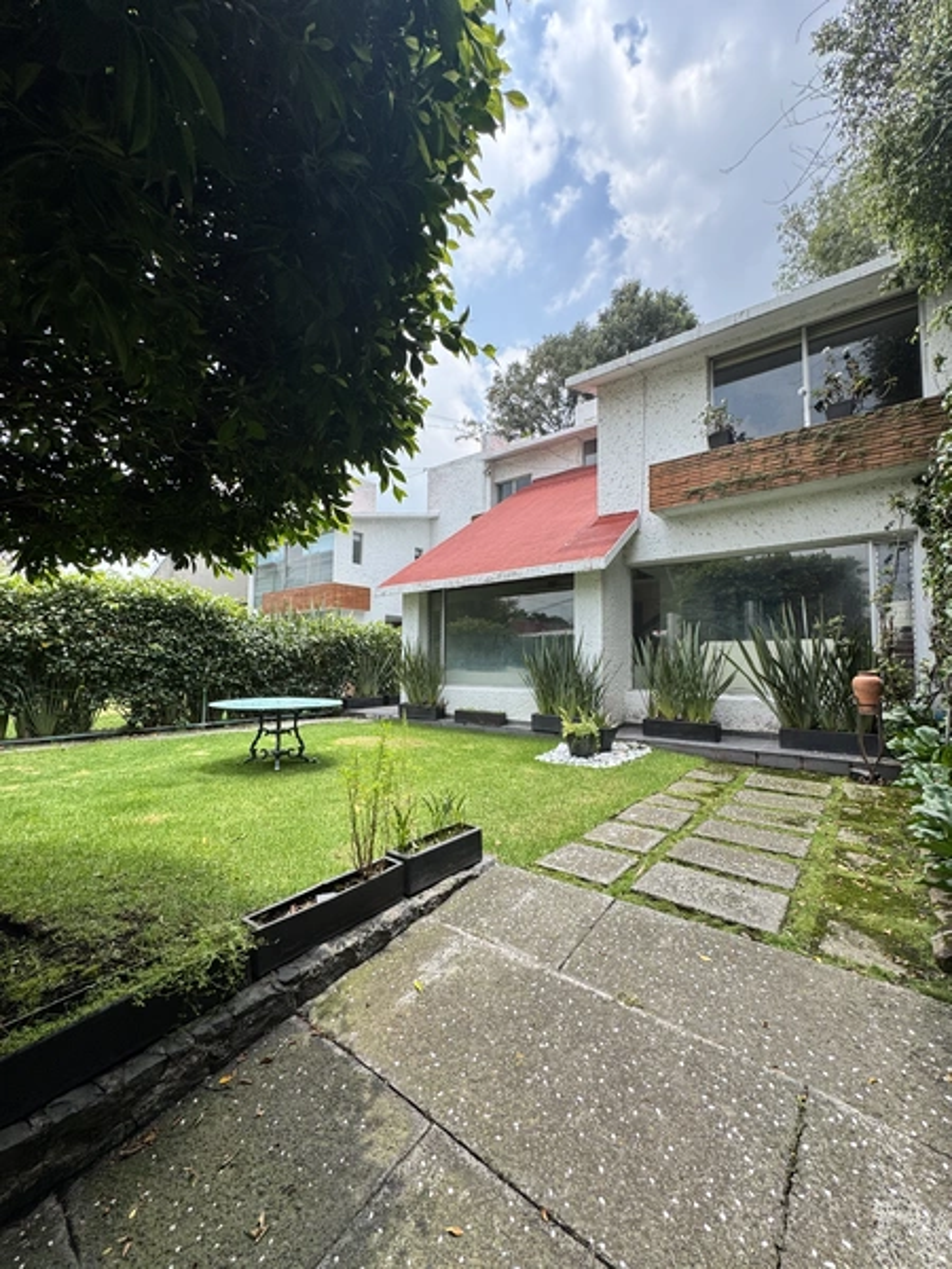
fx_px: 513
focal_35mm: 14
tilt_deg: +4.3
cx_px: 476
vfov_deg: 102.1
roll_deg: +0.3
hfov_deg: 85.7
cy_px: 634
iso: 40
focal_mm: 2.22
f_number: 2.2
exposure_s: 1/899
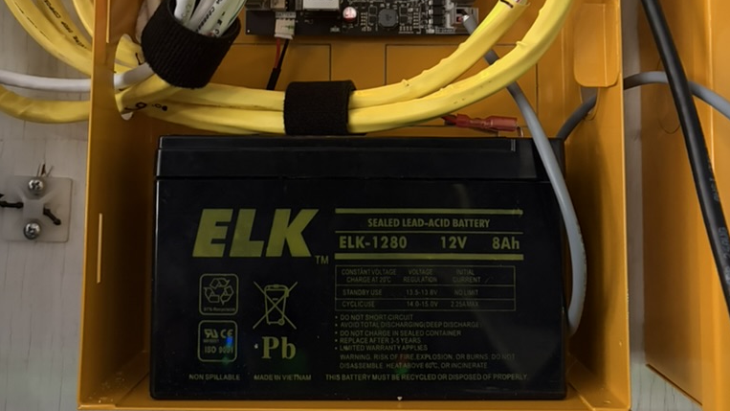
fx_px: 735
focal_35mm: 38
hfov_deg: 52.8
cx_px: 366
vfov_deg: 30.6
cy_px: 97
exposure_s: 1/30
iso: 800
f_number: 1.6
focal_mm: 5.96
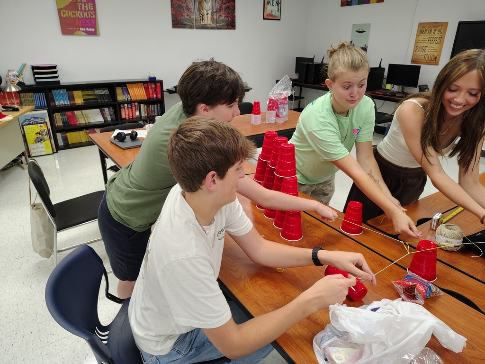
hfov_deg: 71.6
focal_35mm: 24
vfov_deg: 56.8
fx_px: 336
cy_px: 182
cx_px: 242
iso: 888
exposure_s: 1/120
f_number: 1.8
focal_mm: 5.56
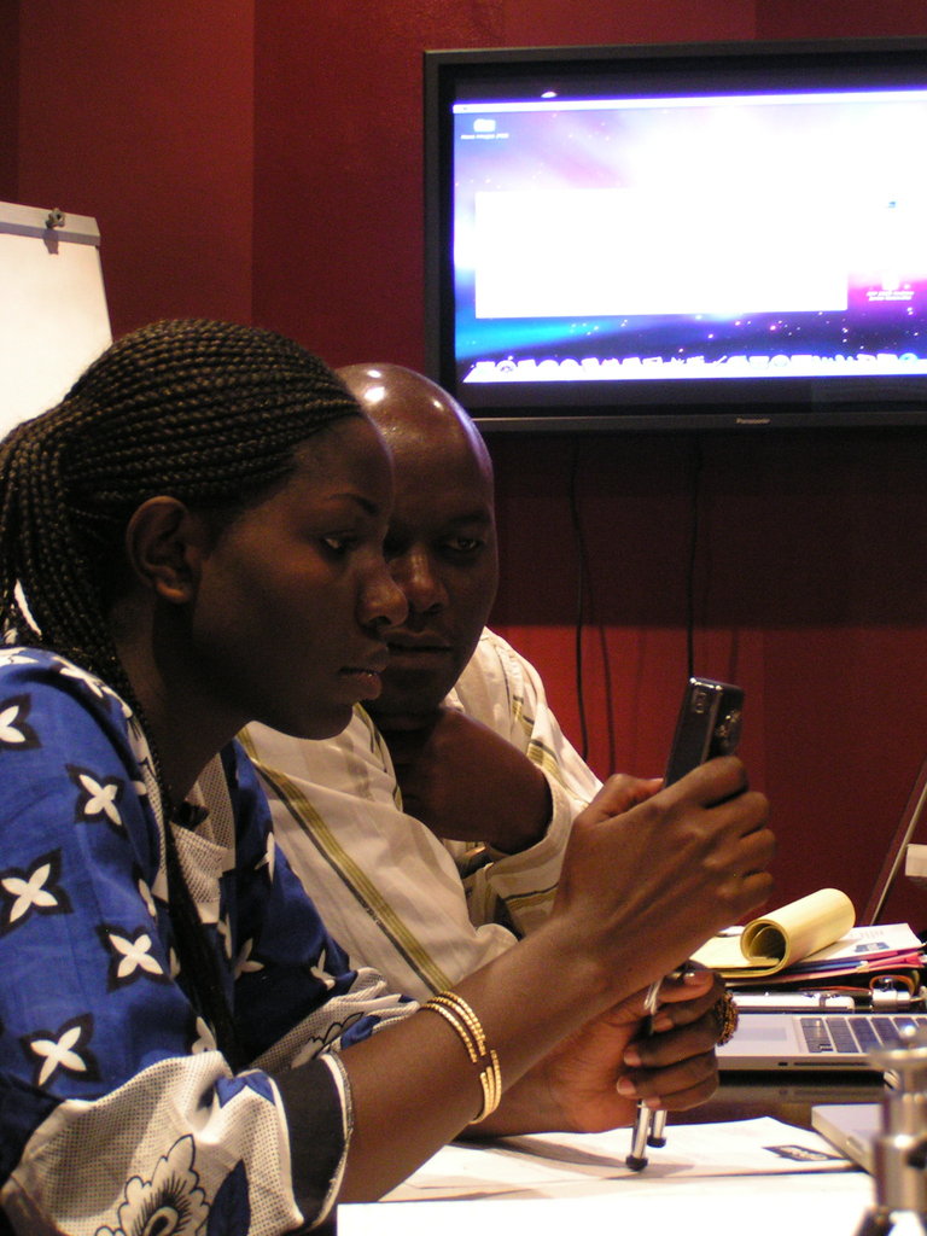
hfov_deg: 18.0
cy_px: 618
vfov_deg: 23.8
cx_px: 464
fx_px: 2928
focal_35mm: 82
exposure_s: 1/6
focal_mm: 12.6
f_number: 3.2
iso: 200
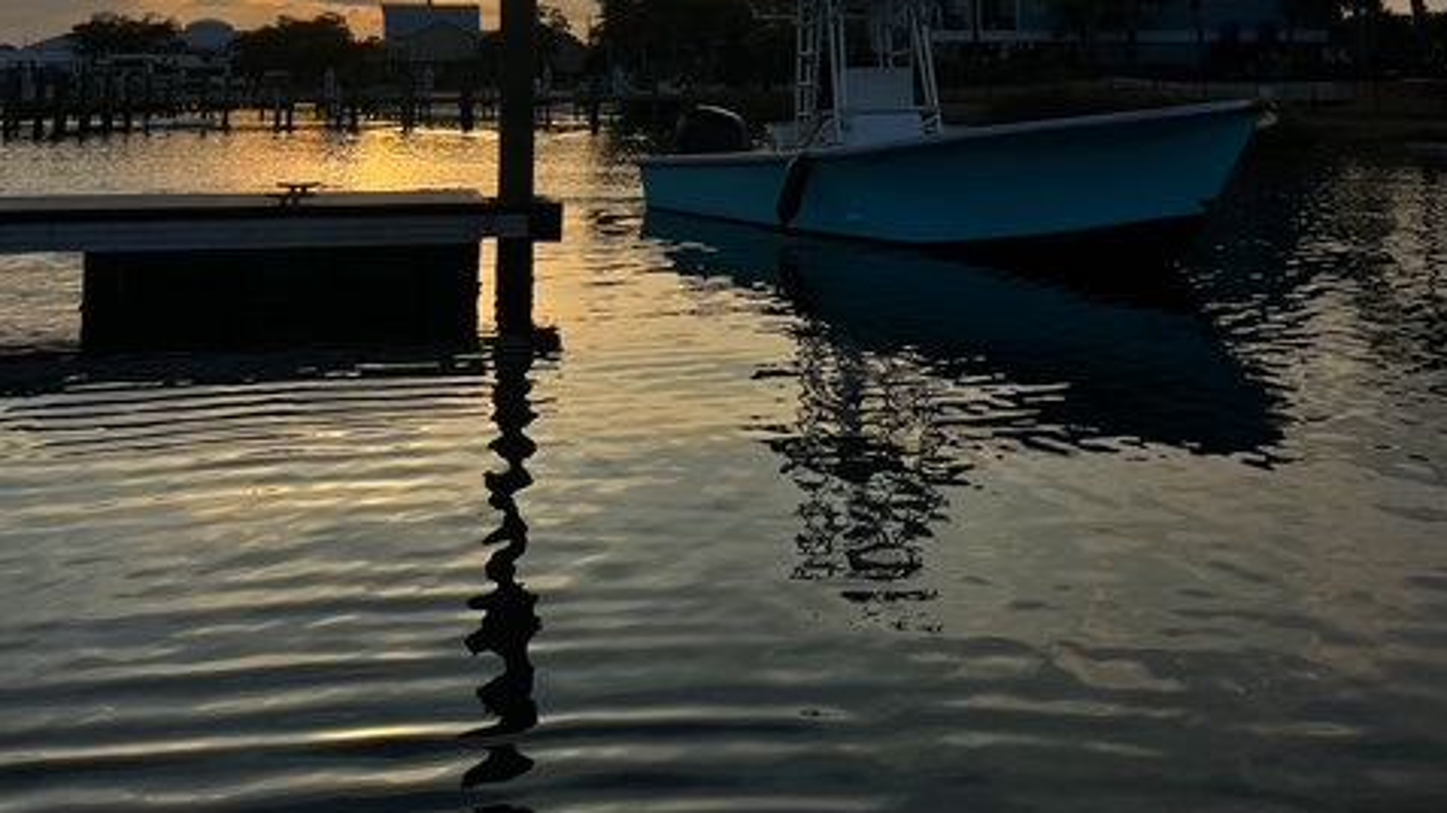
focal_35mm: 38
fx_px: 1458
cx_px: 725
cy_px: -49
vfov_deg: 28.7
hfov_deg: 52.8
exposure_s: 1/3311
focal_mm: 5.1
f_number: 1.6
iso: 50
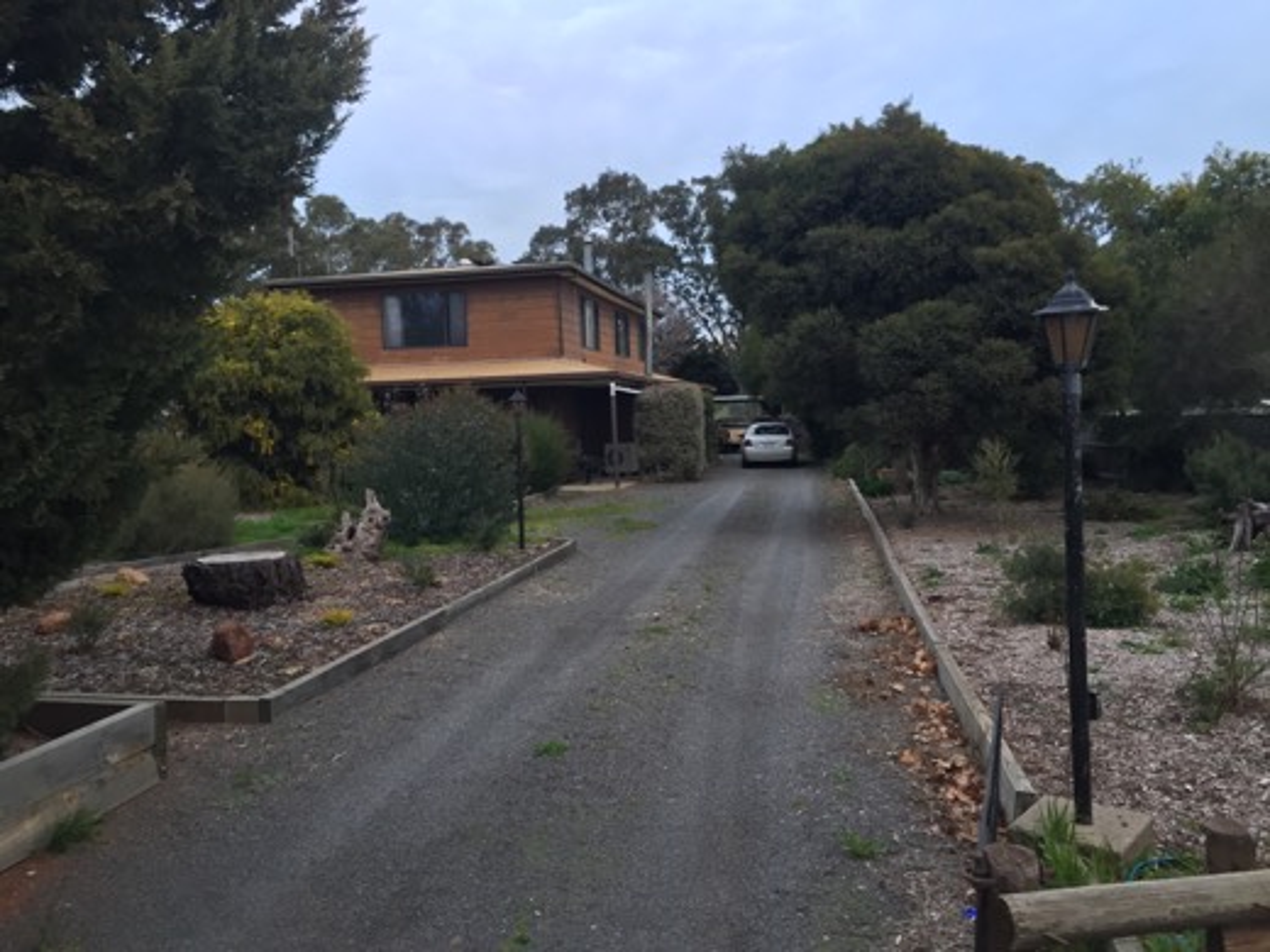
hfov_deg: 61.7
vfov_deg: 48.2
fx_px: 1064
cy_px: 476
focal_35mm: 29
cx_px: 635
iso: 125
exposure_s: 1/30
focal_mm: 4.15
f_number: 2.2
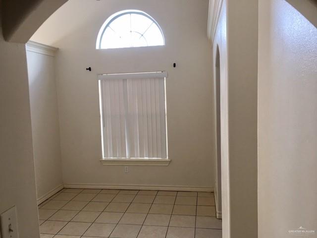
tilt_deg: -5.5
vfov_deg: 48.2
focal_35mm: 29
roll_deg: +1.0
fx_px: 266
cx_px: 158
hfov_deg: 61.7
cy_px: 119
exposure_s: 1/30
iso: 25
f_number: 2.2
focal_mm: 4.15
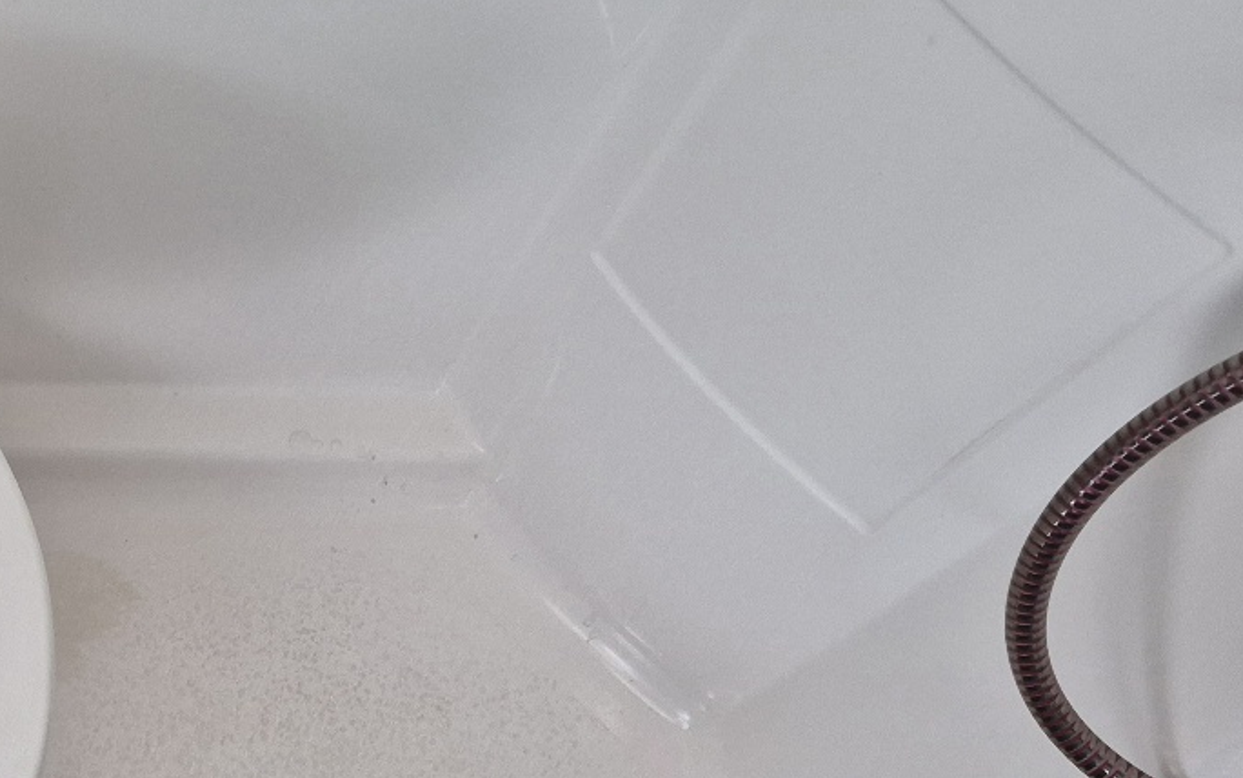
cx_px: -84
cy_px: 520
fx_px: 1932
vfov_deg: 22.7
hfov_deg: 32.0
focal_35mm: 57
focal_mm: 5.4
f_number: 1.8
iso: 500
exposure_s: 1/120
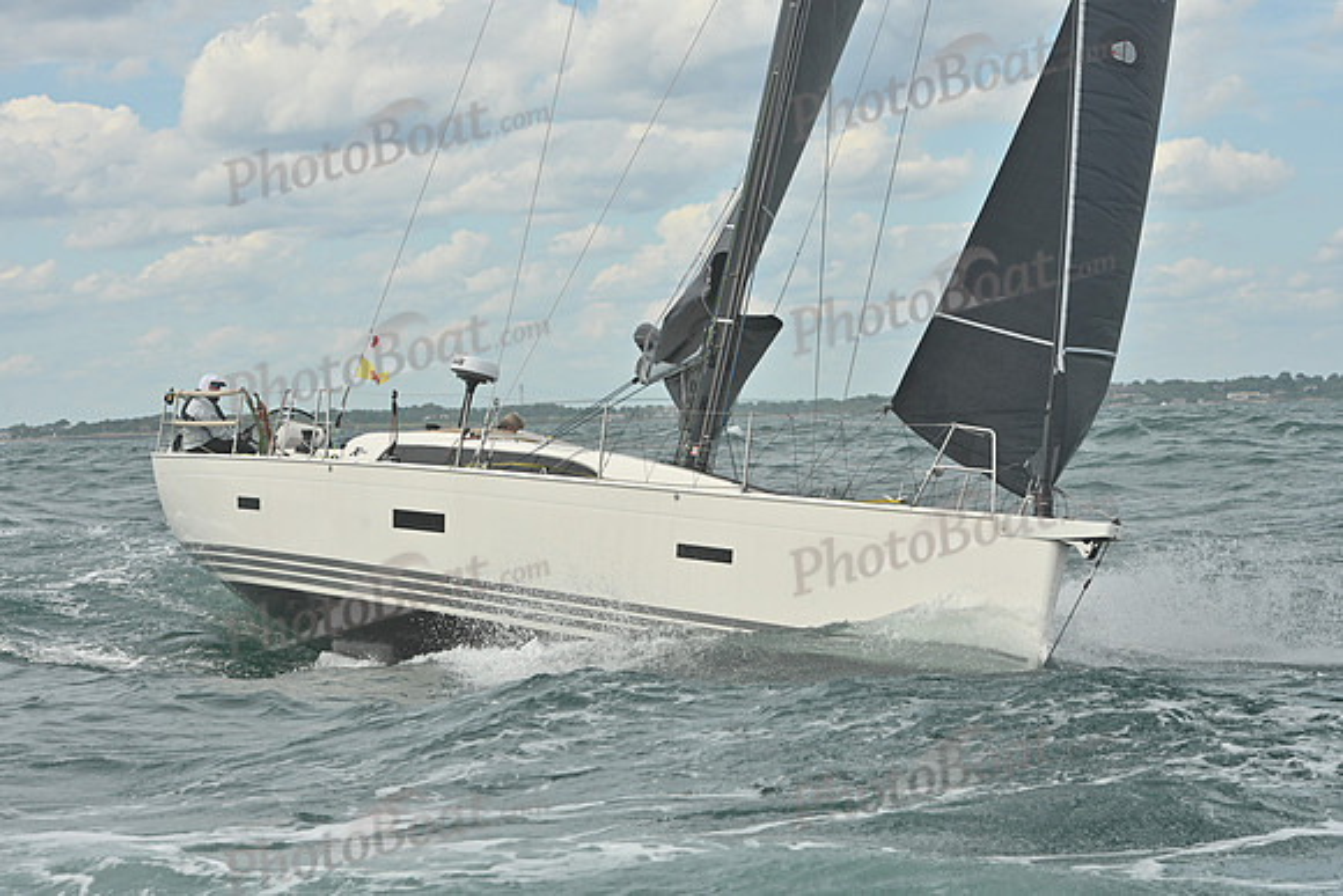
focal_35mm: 98
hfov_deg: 20.8
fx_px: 3657
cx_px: 672
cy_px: 448
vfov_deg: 14.0
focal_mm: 98
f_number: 10
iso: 320
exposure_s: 1/1250
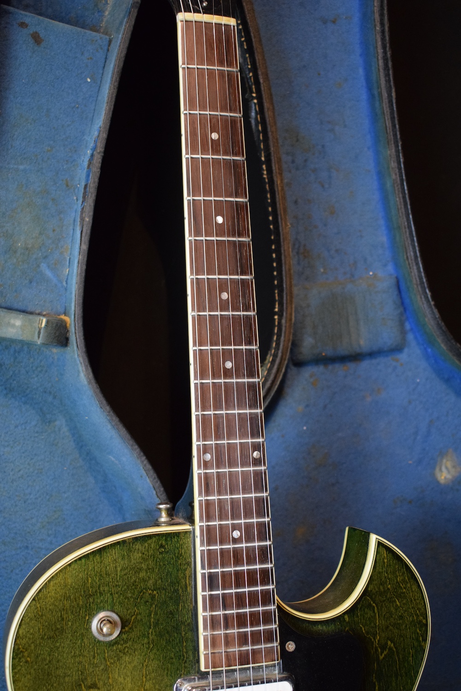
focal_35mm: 48
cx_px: 230
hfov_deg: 28.1
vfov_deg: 41.1
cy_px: 346
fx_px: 922
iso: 2000
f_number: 4.5
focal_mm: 32
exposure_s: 1/30
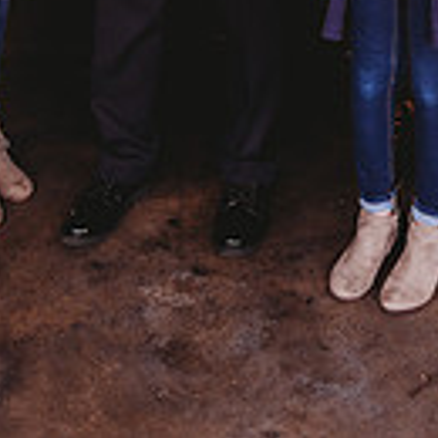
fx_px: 1303
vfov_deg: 17.3
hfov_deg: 19.1
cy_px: -211
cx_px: 206
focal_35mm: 91
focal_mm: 24
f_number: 3.2
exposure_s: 1/250
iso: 250
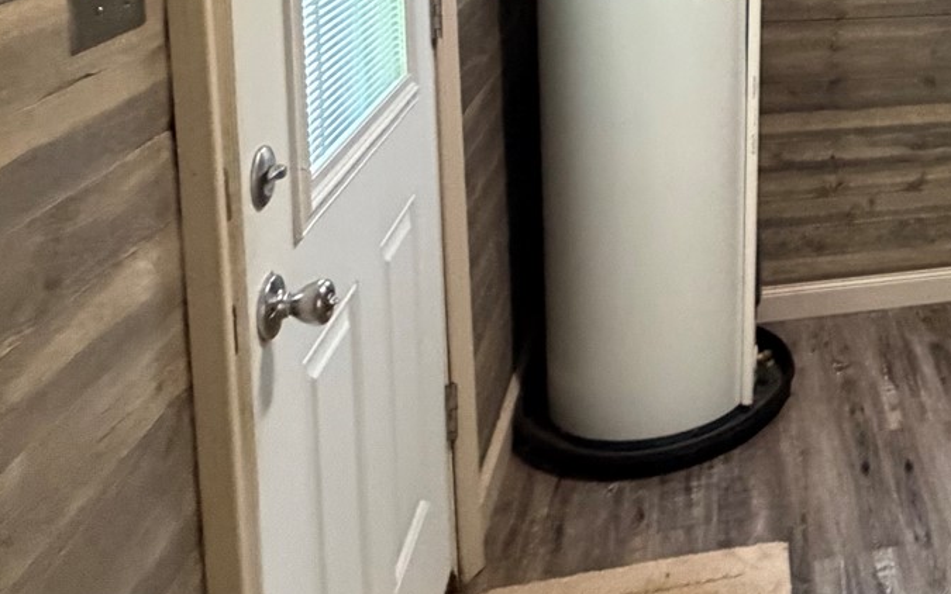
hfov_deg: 37.2
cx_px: 1050
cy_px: -110
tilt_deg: -5.4
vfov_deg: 25.7
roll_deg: -0.1
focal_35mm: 45
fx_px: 1166
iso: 640
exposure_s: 1/60
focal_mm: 2.22
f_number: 2.2
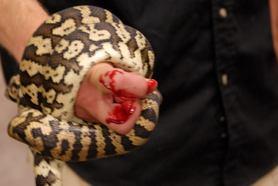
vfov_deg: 9.3
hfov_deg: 13.8
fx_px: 1144
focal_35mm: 148
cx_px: 98
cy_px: 95
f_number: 5
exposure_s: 1/13
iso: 800
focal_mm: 70
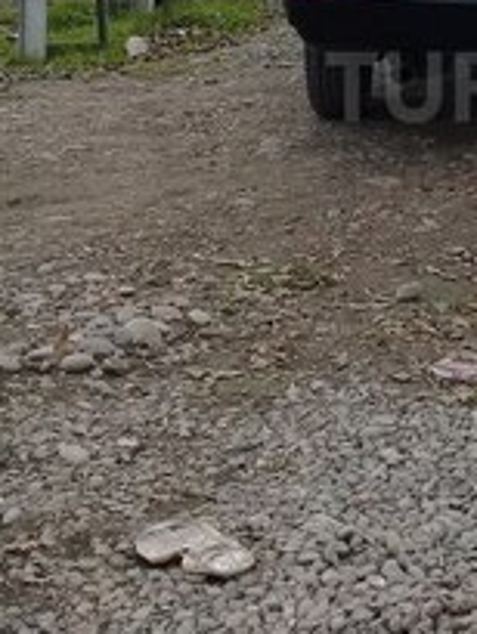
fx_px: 1377
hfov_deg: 18.7
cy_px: 87
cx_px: 564
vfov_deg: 25.3
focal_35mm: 75
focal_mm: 3.3
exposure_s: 1/143
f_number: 2.2
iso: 50
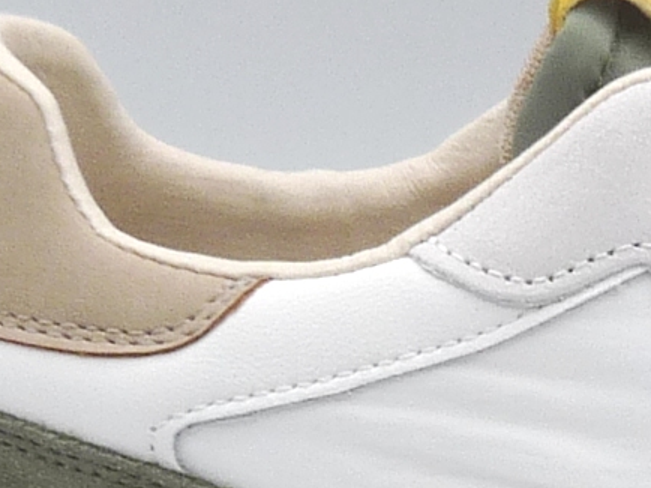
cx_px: 796
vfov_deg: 8.3
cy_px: 456
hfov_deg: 11.0
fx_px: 3327
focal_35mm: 177
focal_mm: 4.8
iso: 100
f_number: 5
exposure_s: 1/200
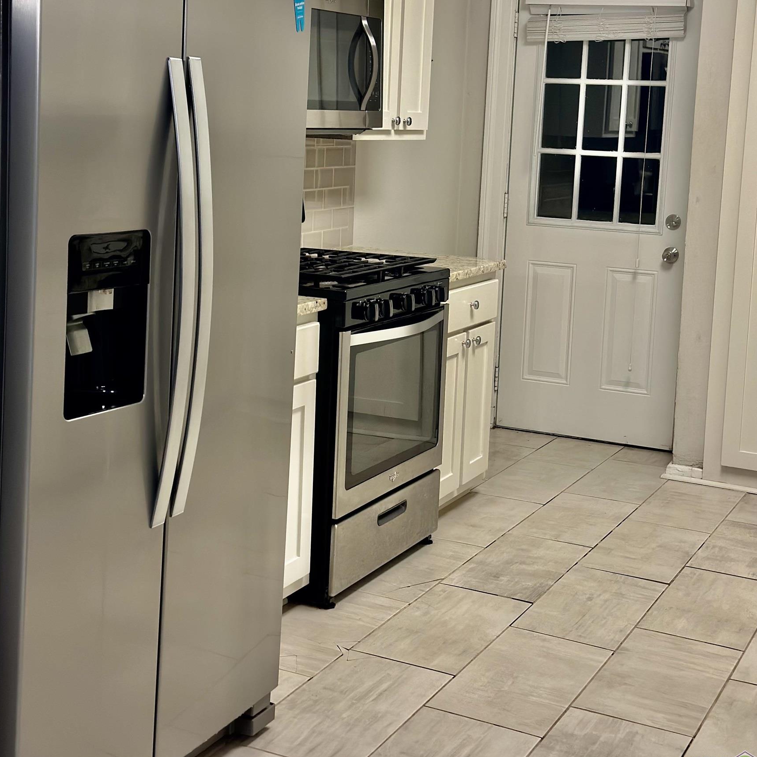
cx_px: 377
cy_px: 275
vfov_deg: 29.9
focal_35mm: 57
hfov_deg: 30.0
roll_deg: -3.4
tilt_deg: -6.6
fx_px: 1410
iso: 125
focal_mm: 6.86
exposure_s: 1/42
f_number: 1.78
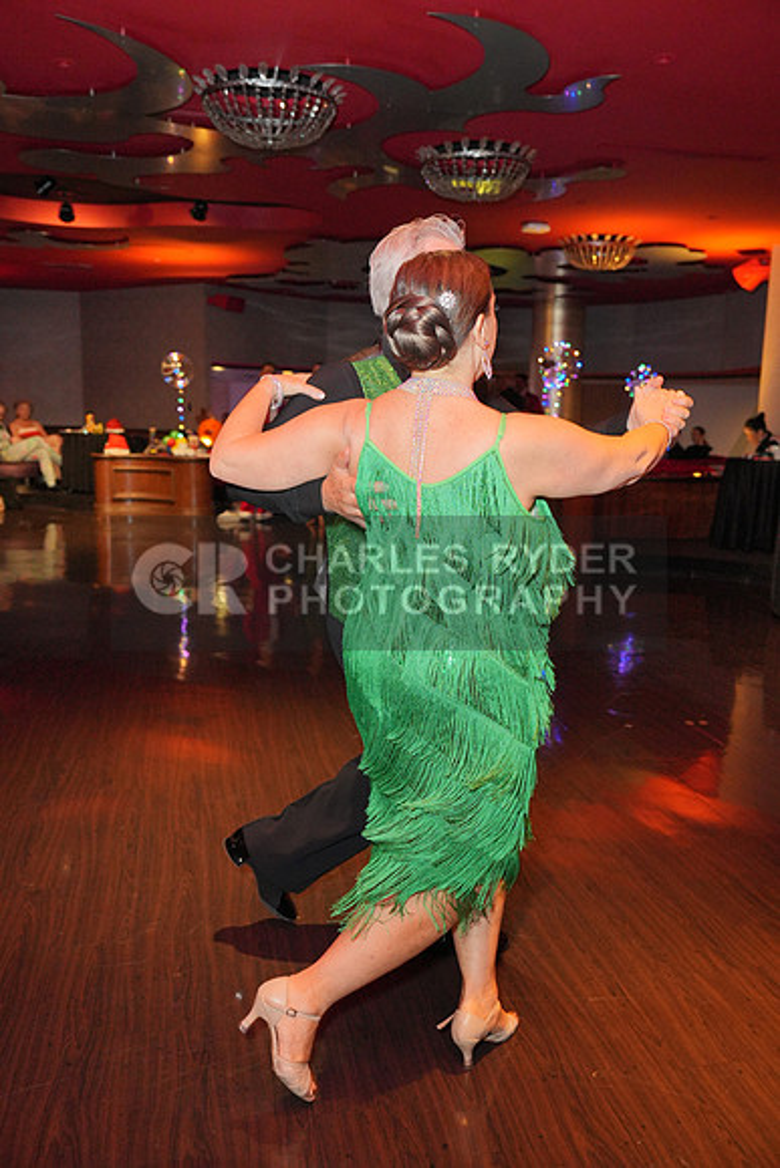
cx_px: 390
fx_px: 974
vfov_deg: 61.9
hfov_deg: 43.6
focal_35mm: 30
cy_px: 584
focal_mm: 30
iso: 4000
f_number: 4
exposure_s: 1/200
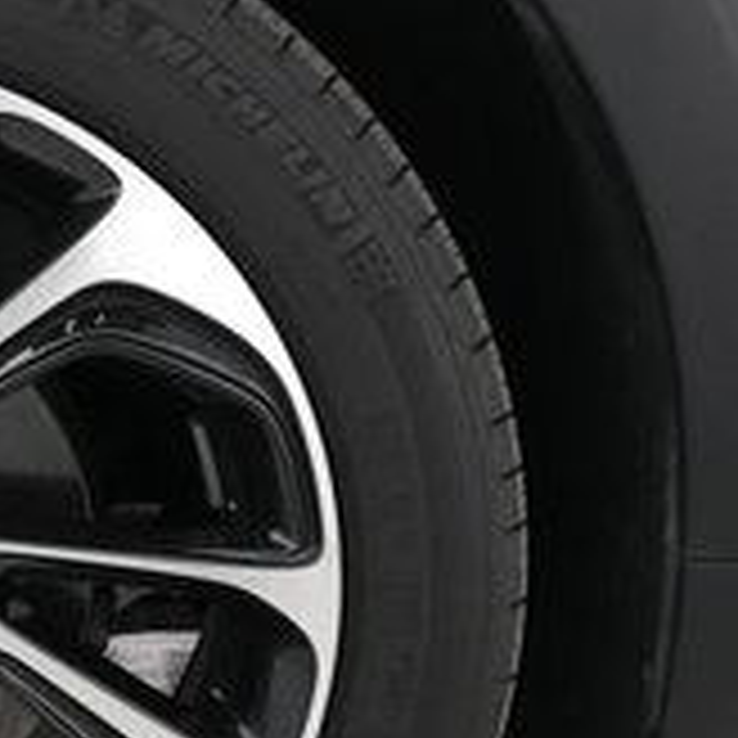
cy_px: 558
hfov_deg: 19.4
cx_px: -194
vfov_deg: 20.7
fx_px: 2002
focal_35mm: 83
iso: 6400
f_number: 4.5
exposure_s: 1/125
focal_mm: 25
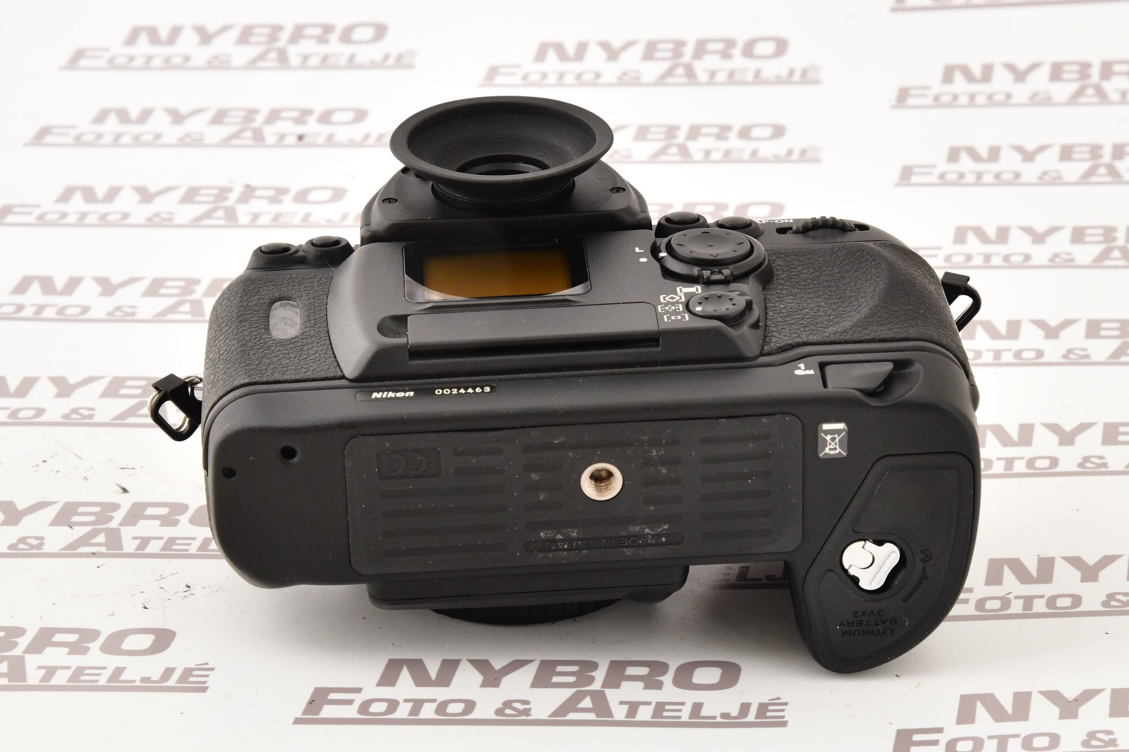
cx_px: 564
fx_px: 2570
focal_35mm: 82
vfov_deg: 16.6
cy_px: 376
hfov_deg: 24.8
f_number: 13
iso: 1600
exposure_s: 1/160
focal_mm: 82
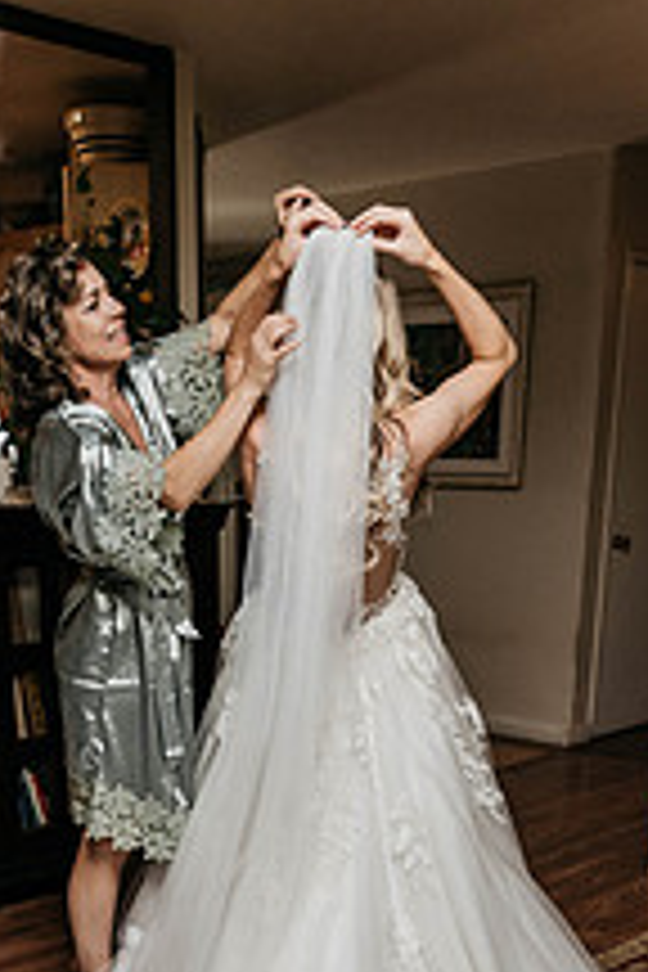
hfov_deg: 26.9
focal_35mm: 50
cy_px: 904
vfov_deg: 36.7
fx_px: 1350
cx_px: 266
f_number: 2.8
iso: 1000
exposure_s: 1/1000
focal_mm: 24
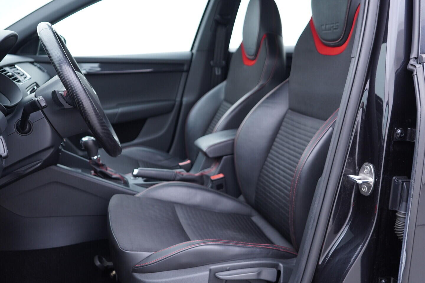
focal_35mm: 36
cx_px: 212
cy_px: 142
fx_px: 425
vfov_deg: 36.9
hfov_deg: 53.1
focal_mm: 24
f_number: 2.8
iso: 250
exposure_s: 1/40
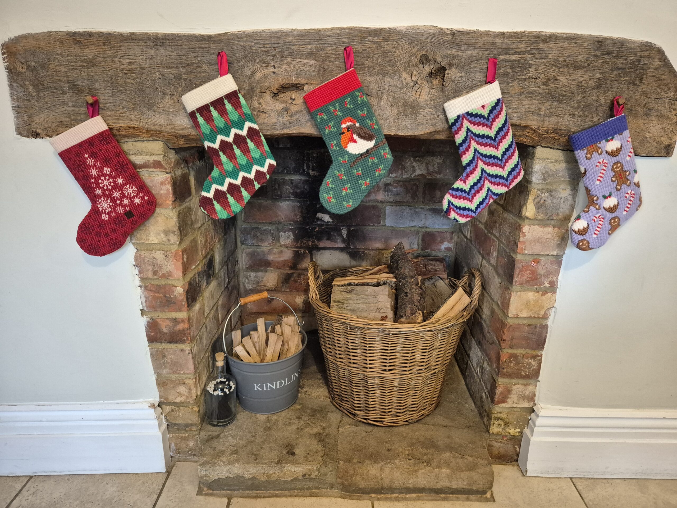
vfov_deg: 58.9
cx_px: 338
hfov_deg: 73.9
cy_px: 254
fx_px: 450
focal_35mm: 23
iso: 1600
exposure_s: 1/100
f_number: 1.8
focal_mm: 5.4
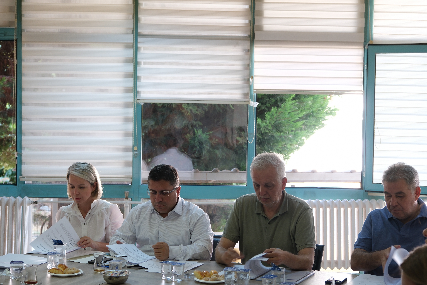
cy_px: 142
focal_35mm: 67
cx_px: 214
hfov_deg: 30.1
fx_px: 795
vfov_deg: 20.3
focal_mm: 44.7
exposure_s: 1/45
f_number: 4
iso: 640
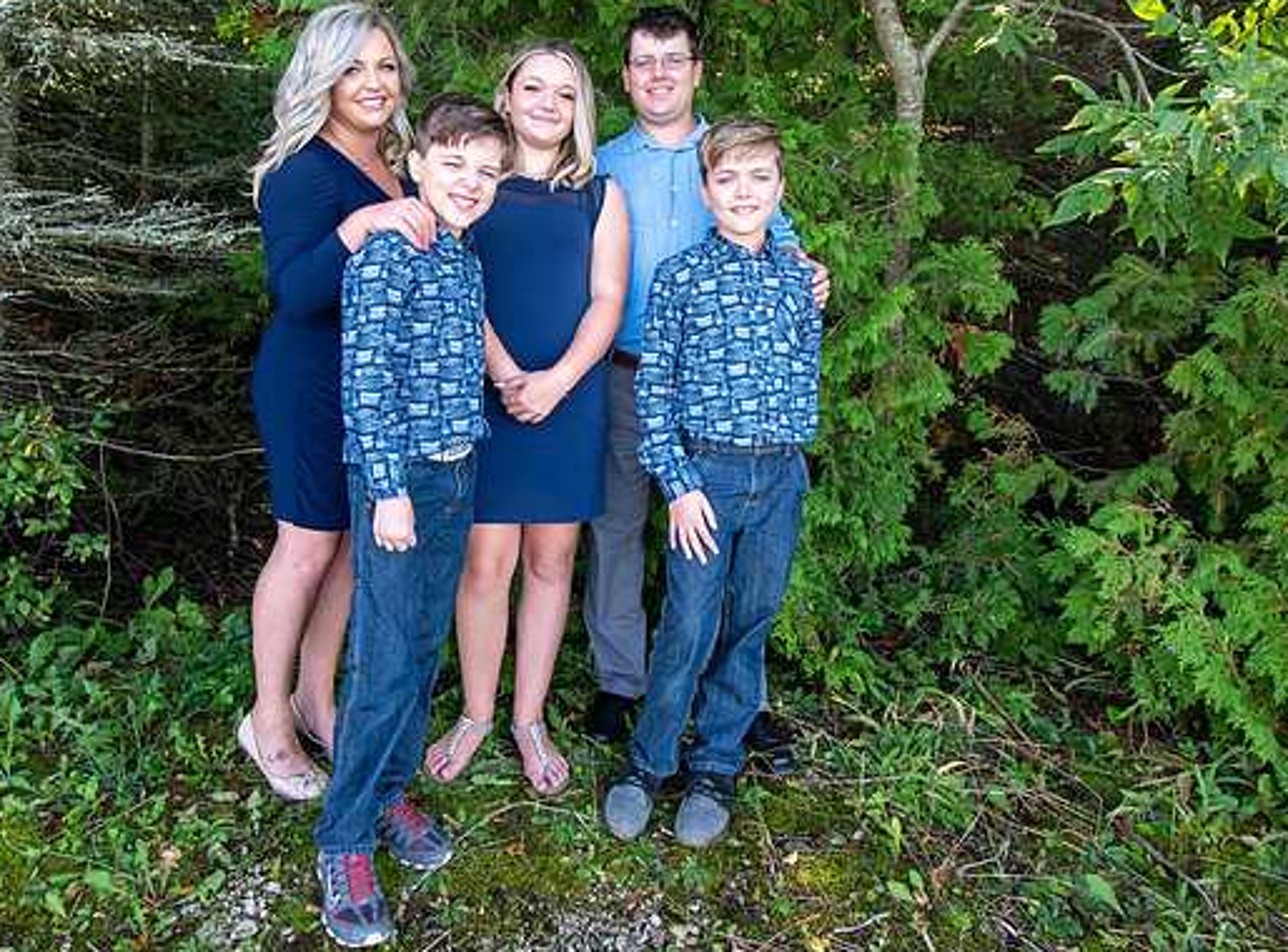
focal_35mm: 23
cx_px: 563
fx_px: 851
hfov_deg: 73.9
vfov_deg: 58.0
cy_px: 390
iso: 400
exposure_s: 1/125
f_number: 5.6
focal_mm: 10
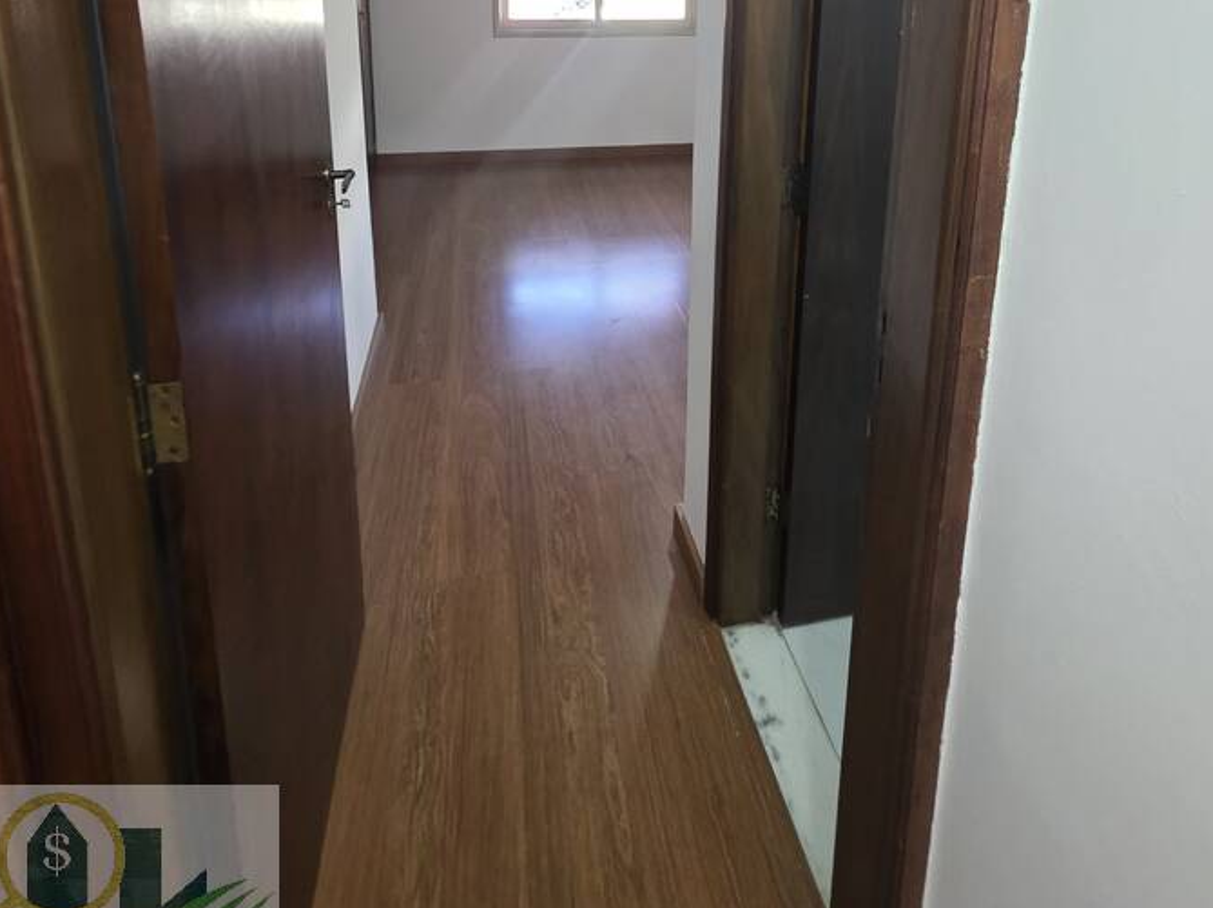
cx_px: 629
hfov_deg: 79.0
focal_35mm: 21
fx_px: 735
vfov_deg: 55.7
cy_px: 107
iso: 500
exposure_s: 1/60
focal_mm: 2.2
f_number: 1.9
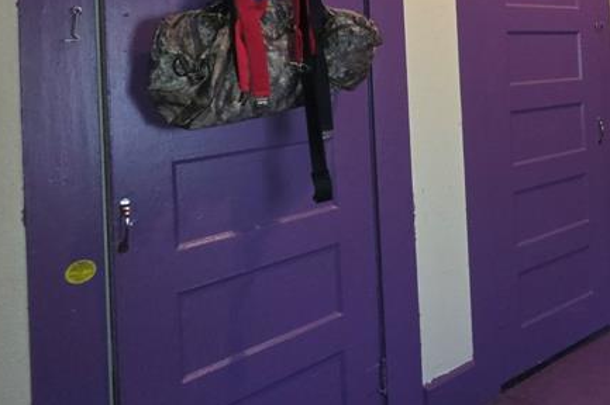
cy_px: 28
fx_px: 542
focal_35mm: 32
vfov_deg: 37.8
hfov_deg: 44.2
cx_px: 679
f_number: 1.9
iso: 250
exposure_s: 1/40
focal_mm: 2.2
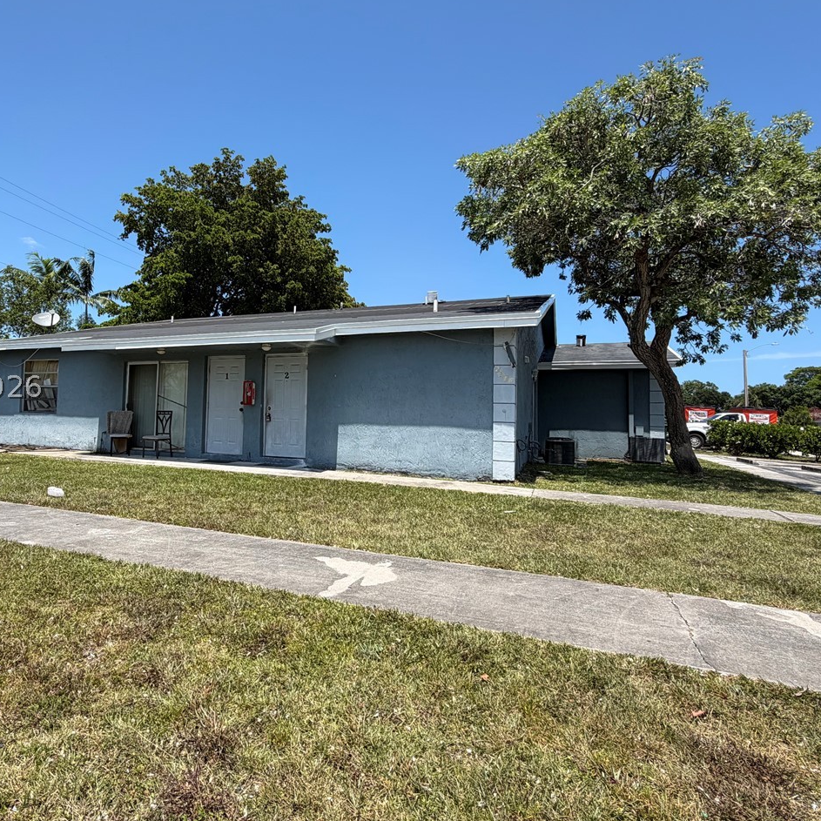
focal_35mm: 21
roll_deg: -1.4
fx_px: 563
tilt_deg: +2.6
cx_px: 309
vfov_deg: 72.1
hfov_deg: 71.0
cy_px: 387
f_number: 2.2
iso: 25
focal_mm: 2.22
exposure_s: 1/770
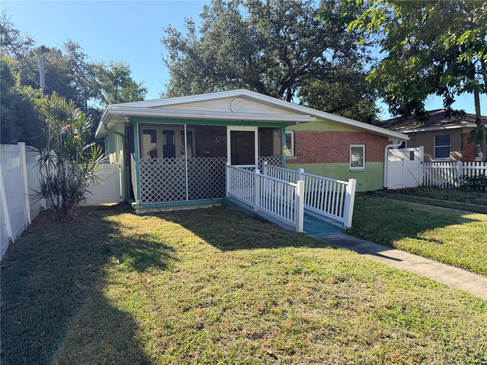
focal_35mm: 24
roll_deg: +2.1
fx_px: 338
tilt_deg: -3.4
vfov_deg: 56.8
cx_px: 244
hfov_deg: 71.6
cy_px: 182
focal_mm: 6.76
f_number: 1.78
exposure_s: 1/2703
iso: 100
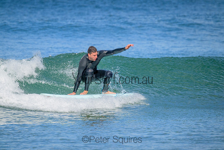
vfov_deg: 1.7
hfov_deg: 2.6
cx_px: 112
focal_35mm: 800
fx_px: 4979
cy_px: 75
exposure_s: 1/1600
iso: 1800
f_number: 11
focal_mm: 800
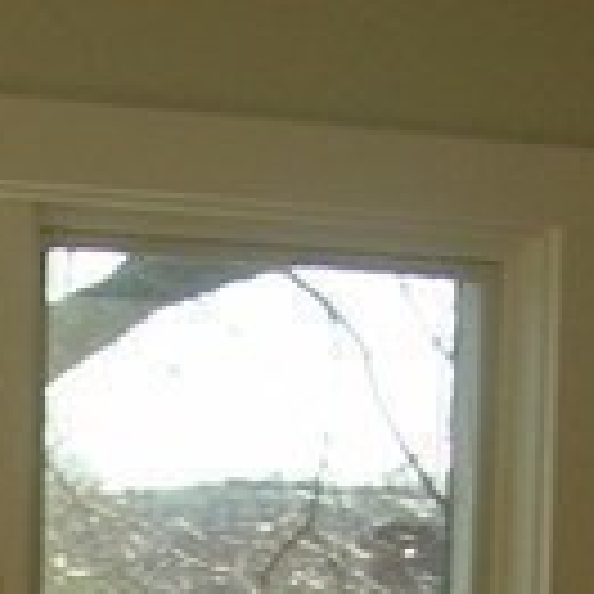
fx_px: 4543
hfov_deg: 7.3
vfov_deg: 7.0
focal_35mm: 234
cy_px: 1440
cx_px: -320
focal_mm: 5.7
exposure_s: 1/45.1
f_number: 4.9
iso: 50
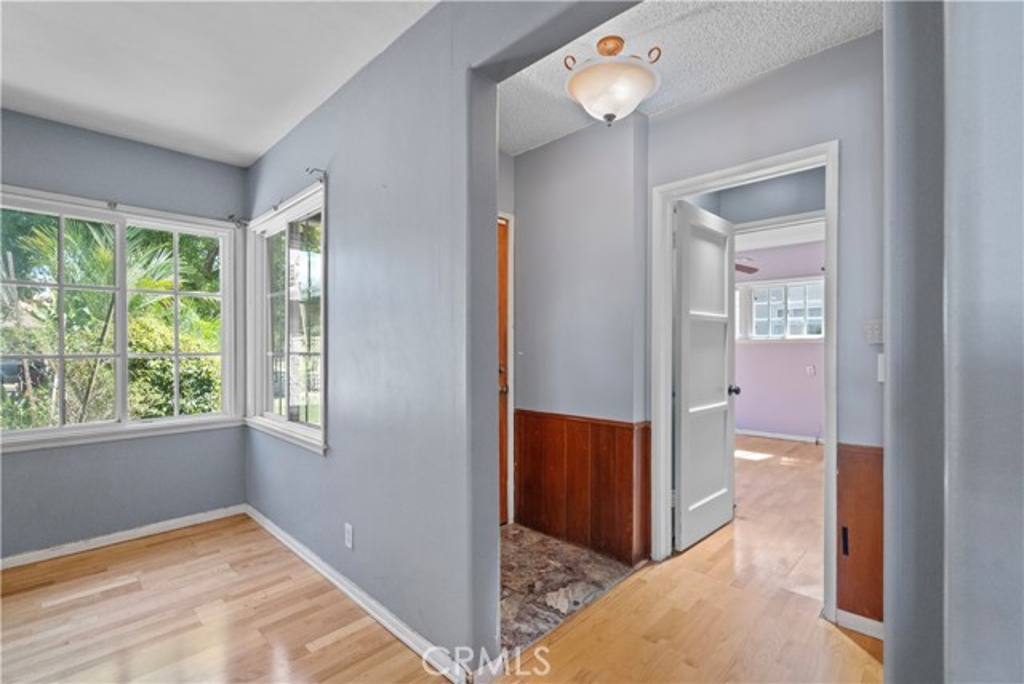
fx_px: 455
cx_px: 512
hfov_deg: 96.7
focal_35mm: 16
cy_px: 342
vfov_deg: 73.8
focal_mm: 16
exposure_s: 1/20
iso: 1600
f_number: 7.1
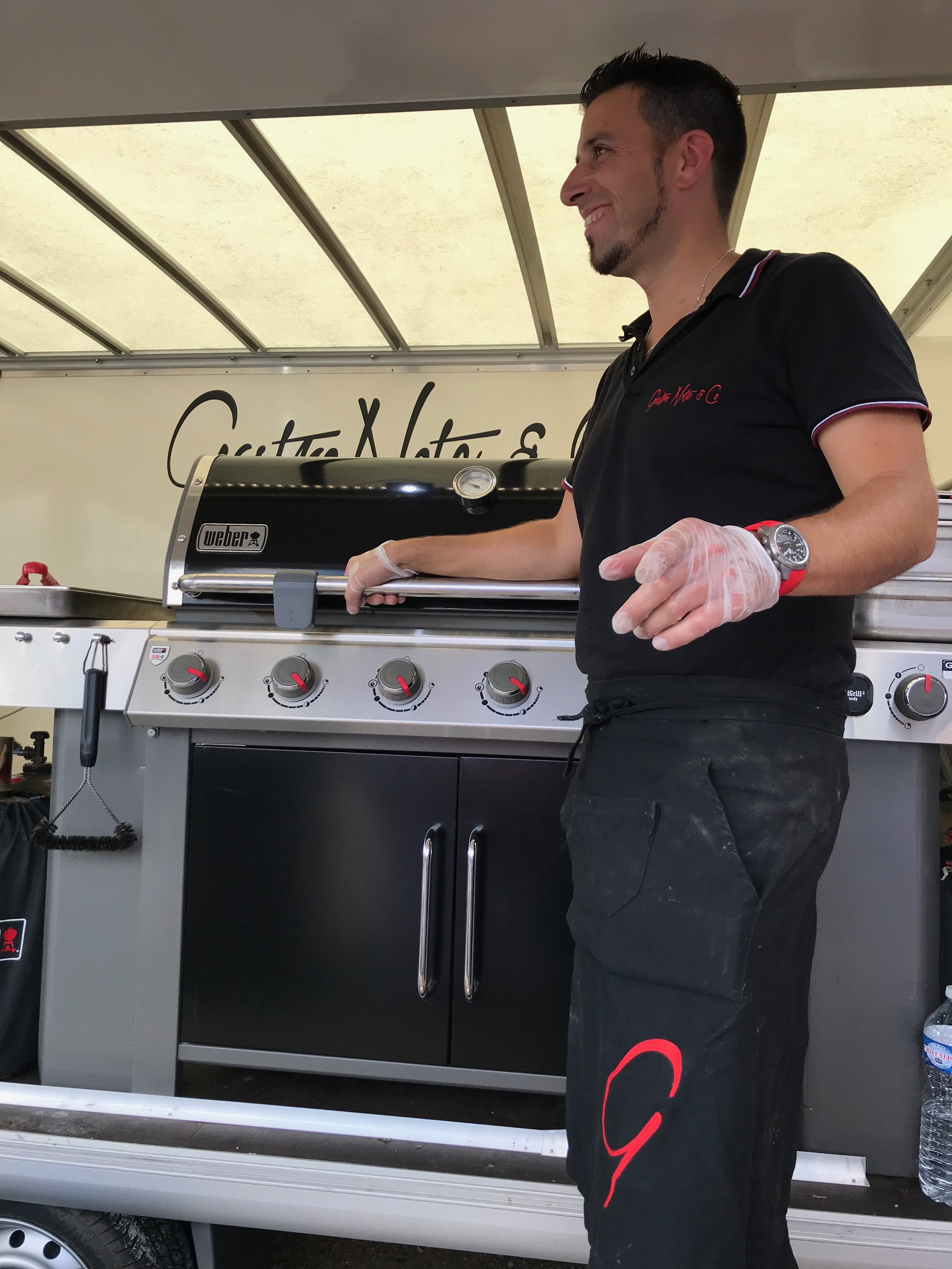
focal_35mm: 28
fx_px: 1027
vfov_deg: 63.4
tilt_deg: +5.0
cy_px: 634
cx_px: 476
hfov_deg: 49.7
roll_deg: -3.0
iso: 20
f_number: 1.8
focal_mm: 3.99
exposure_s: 1/208
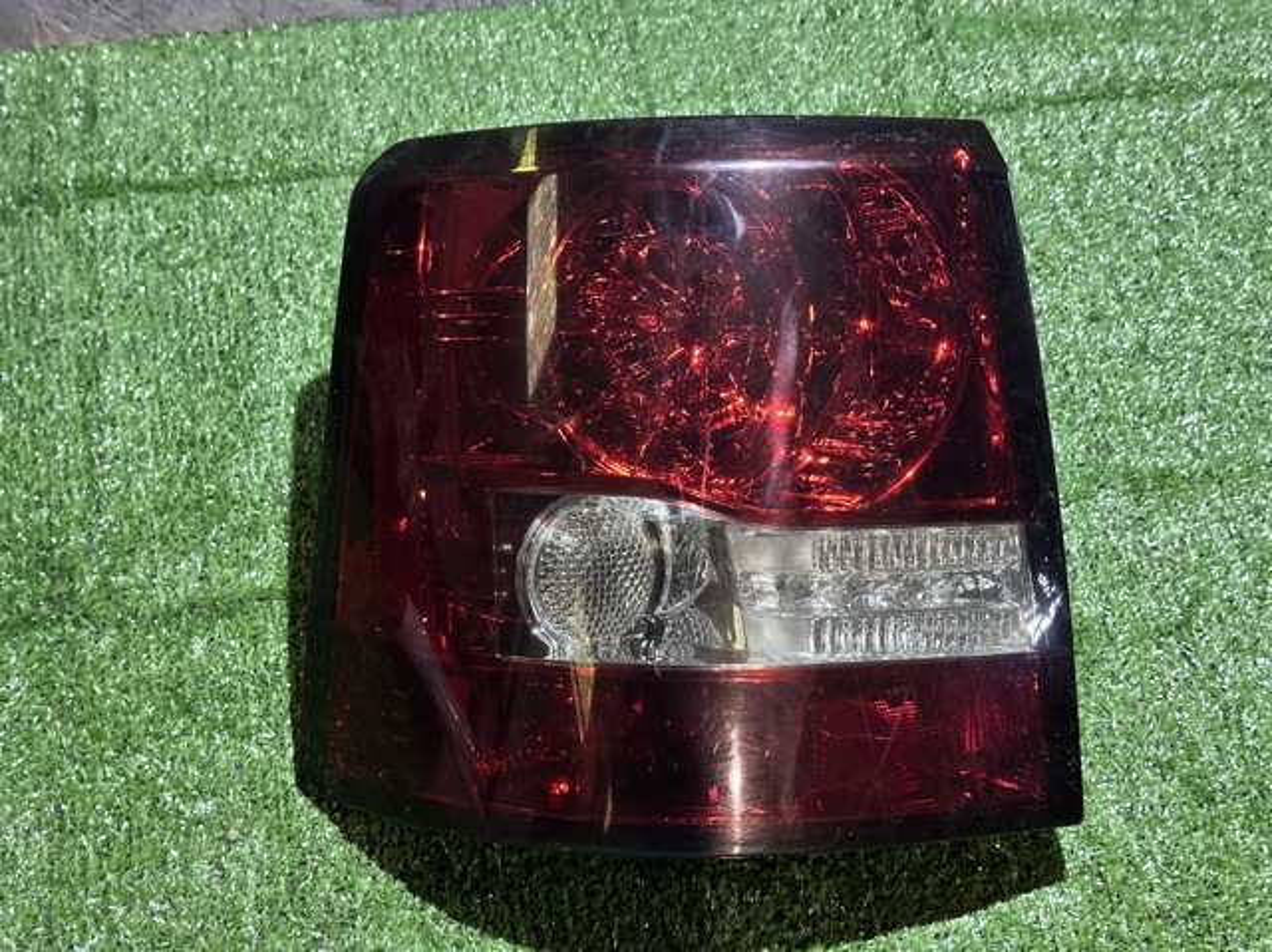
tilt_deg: -55.1
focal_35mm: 48
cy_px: 476
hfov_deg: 39.7
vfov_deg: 30.2
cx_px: 636
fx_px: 1762
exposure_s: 1/55
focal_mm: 6.86
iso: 250
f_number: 1.78
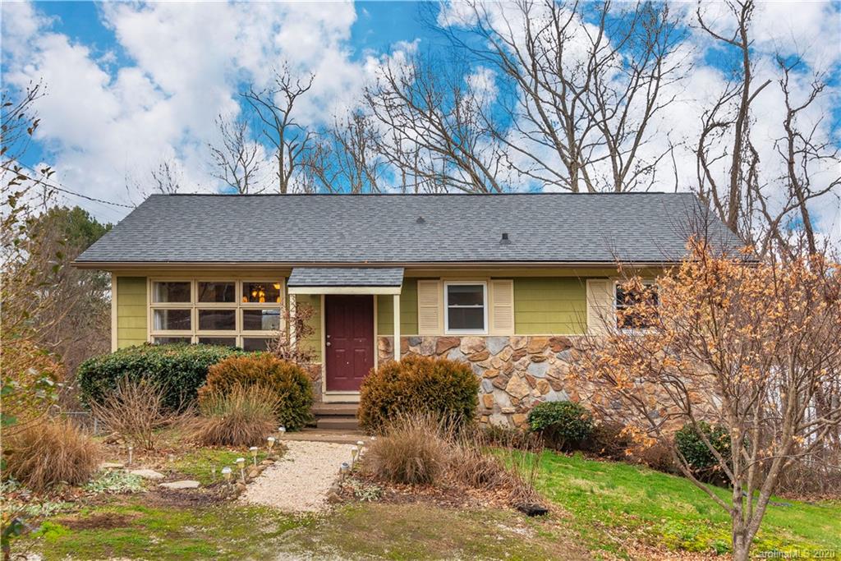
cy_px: 280
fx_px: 678
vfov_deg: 45.0
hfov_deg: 63.7
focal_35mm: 29
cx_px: 420
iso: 320
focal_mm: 29
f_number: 7.1
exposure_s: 1/500
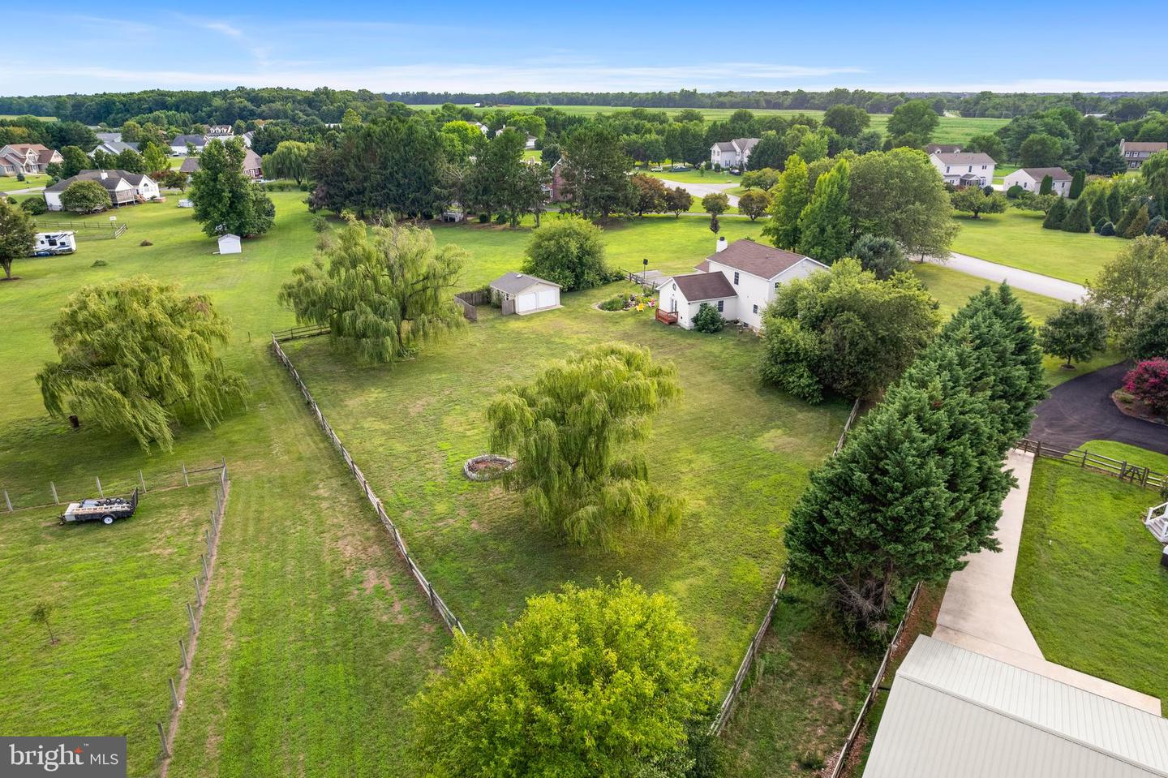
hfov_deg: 78.6
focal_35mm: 22
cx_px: 584
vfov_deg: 57.2
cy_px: 389
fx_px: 713
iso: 120
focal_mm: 8.38
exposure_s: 1/400
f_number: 2.8
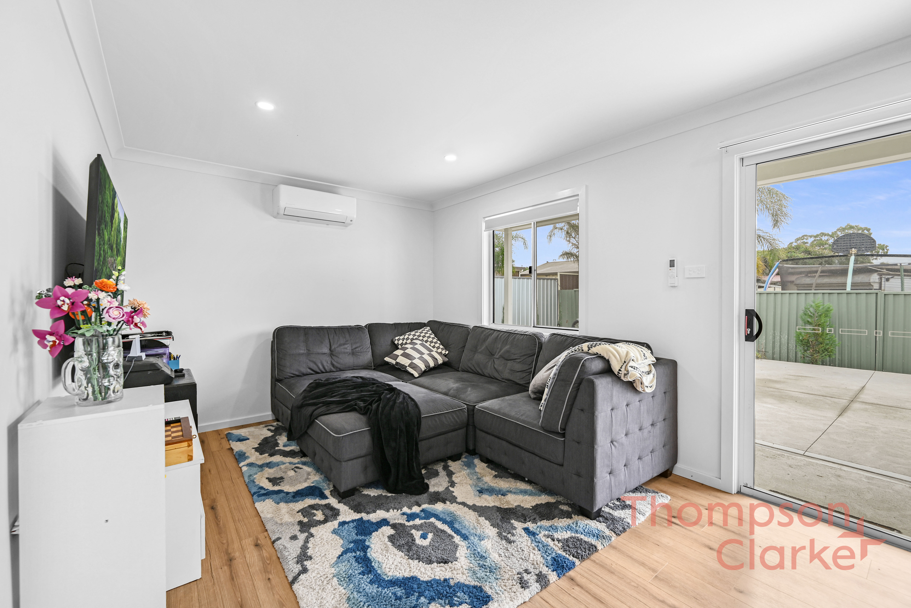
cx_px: 456
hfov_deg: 104.2
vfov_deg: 81.3
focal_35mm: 14
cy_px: 304
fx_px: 354
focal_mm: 14
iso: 100
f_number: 7.1
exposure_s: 1/6
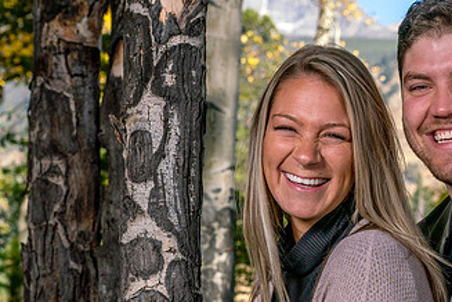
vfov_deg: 21.9
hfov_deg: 31.3
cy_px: 189
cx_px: 383
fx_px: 778
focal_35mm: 62
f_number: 4.5
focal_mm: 35
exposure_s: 1/1000
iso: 160
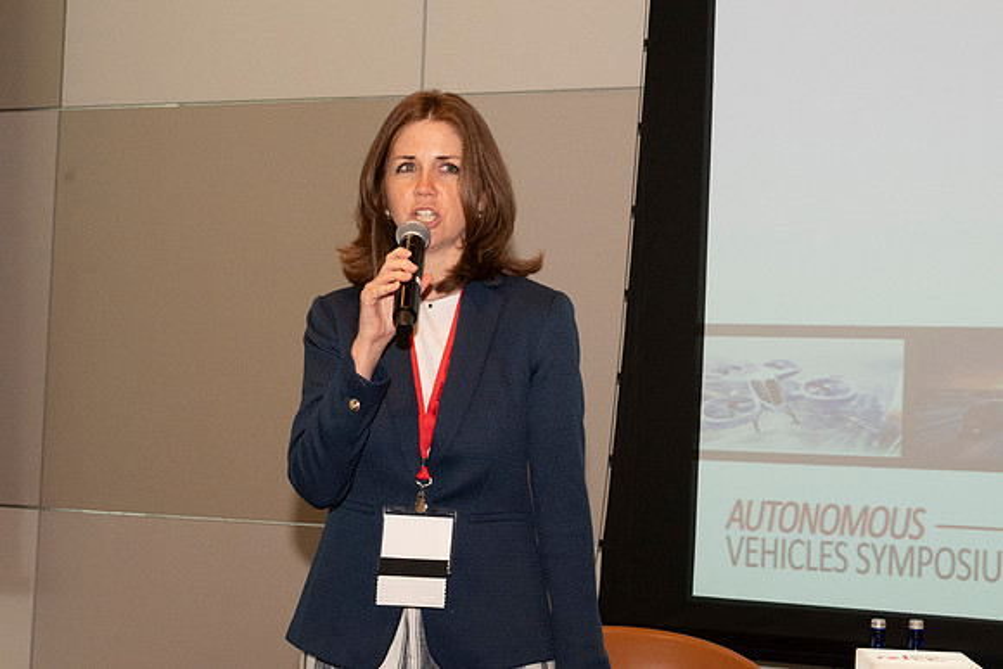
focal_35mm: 66
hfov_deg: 30.5
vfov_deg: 20.6
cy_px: 334
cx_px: 502
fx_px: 1839
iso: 2000
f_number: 11
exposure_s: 1/125
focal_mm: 44
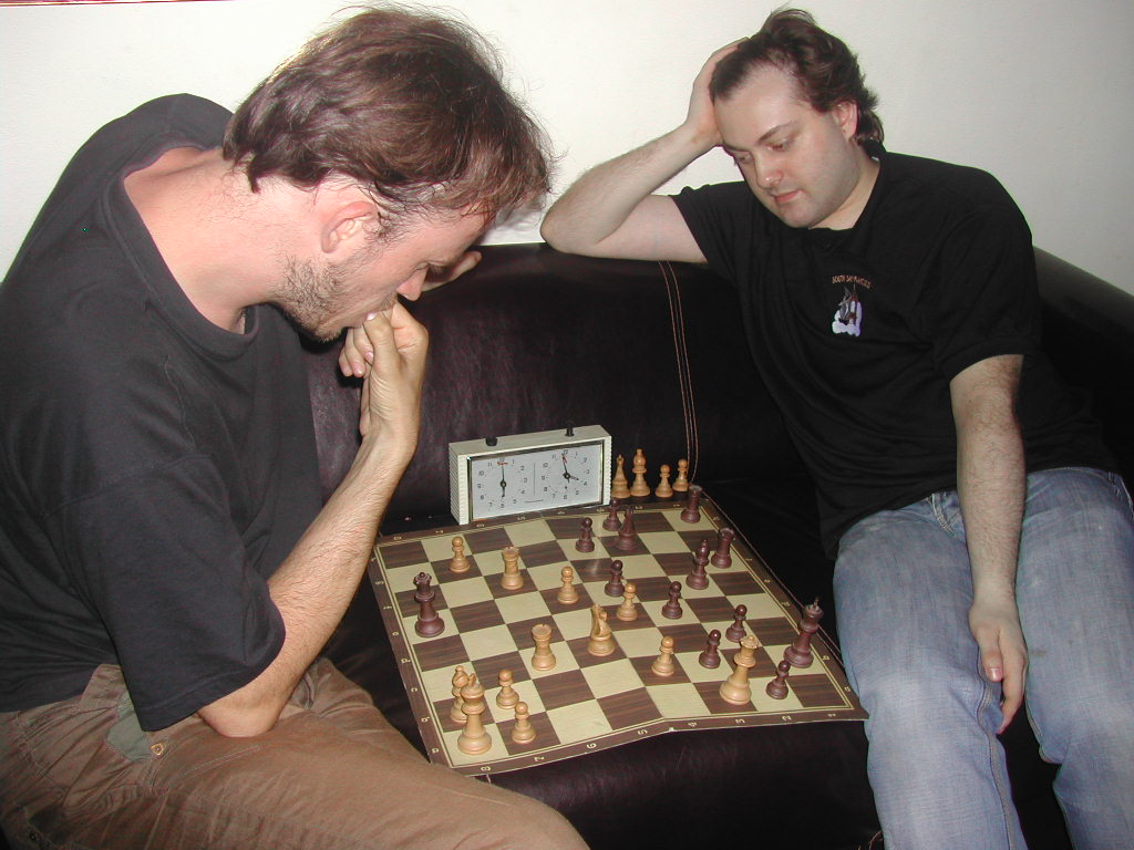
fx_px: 1245
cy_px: 425
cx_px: 567
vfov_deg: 37.7
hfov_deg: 49.0
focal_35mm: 38
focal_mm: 8
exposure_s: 1/60
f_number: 2.8
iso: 100
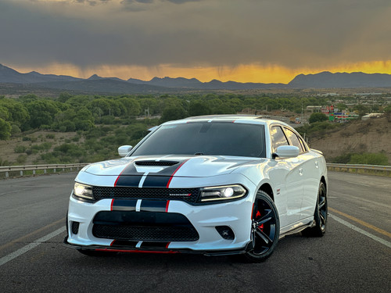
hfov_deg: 25.3
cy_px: 146
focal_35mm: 77
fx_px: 870
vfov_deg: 19.1
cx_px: 196
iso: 40
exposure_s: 1/120
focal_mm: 9
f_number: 2.8
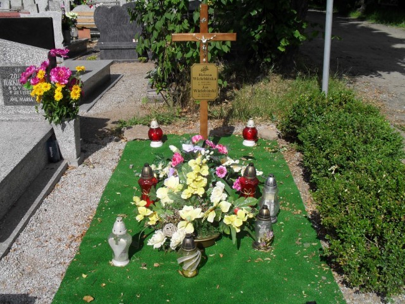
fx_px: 409
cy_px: 152
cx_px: 202
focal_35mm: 35
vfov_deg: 40.7
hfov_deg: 52.6
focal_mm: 6.3
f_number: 8.4
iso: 100
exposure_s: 1/350
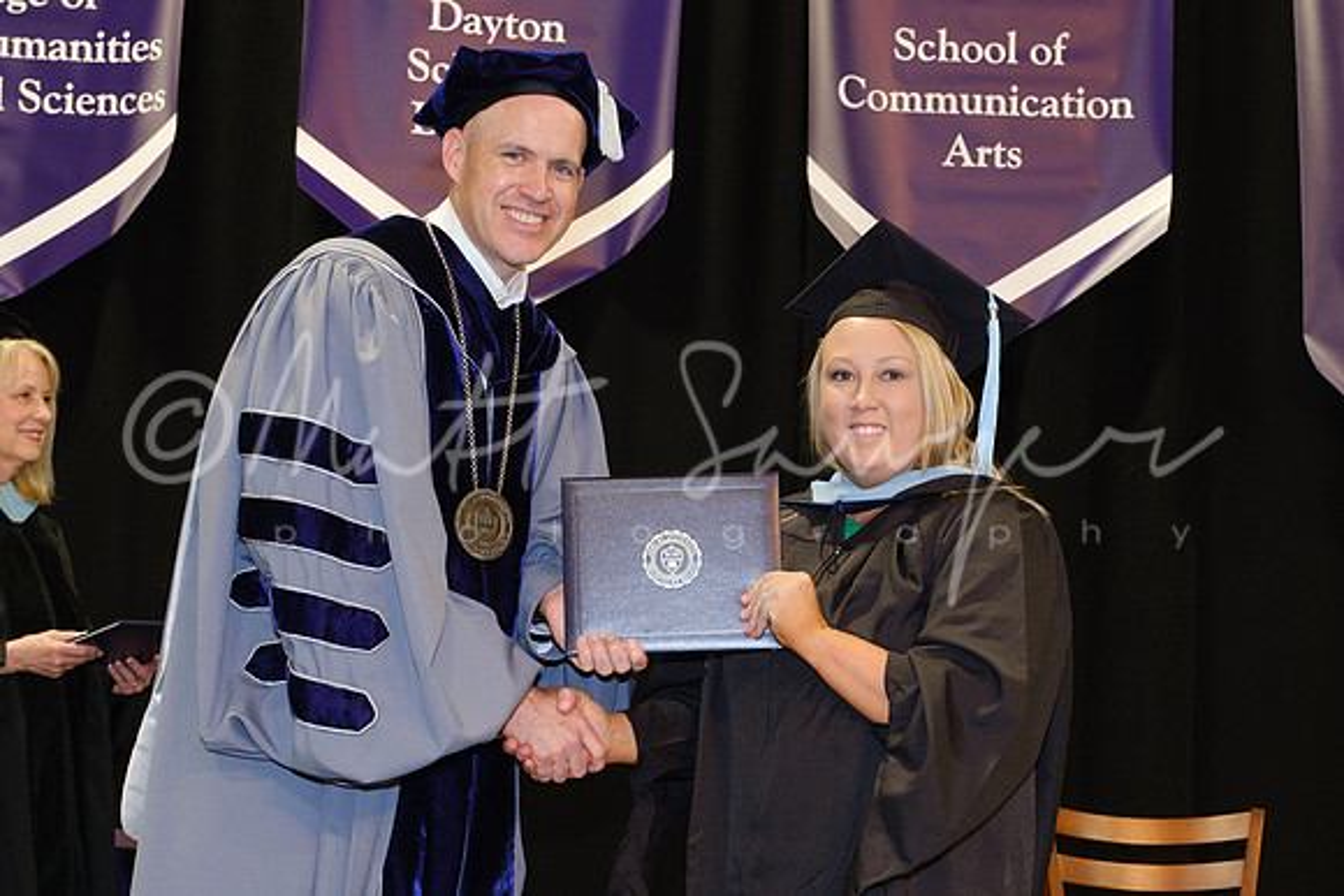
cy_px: 654
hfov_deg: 36.8
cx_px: 724
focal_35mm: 54
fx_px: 2017
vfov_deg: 24.8
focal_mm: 24.9
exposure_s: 1/125
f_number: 4
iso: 1250
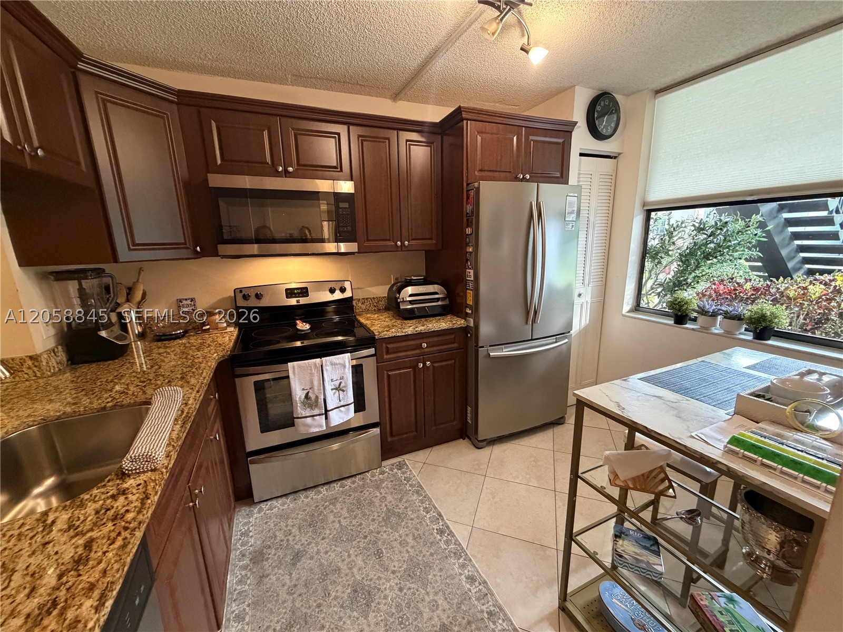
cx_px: 422
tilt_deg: -13.5
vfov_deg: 85.7
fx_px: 341
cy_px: 316
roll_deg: +2.2
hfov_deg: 102.1
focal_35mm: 14
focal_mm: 2.22
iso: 500
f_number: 2.2
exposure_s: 1/60
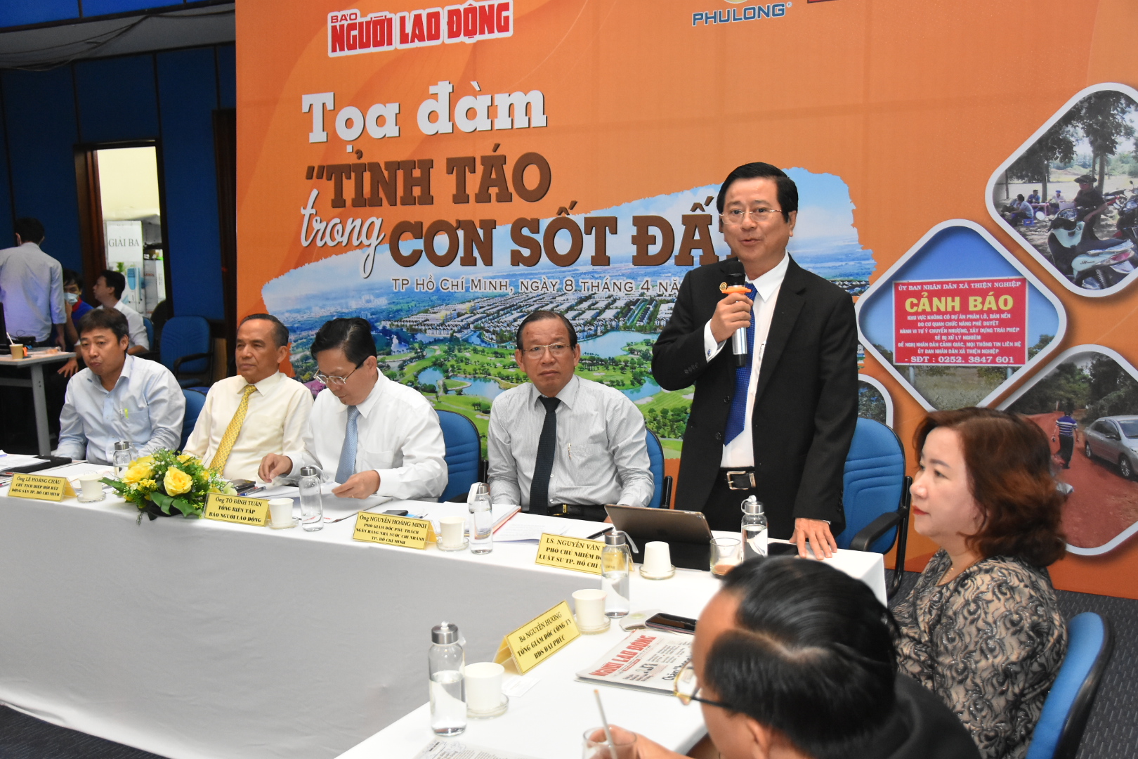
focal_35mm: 39
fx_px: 1233
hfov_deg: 49.6
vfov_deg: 34.2
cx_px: 569
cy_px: 380
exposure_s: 1/125
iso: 3200
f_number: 3.8
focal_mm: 26
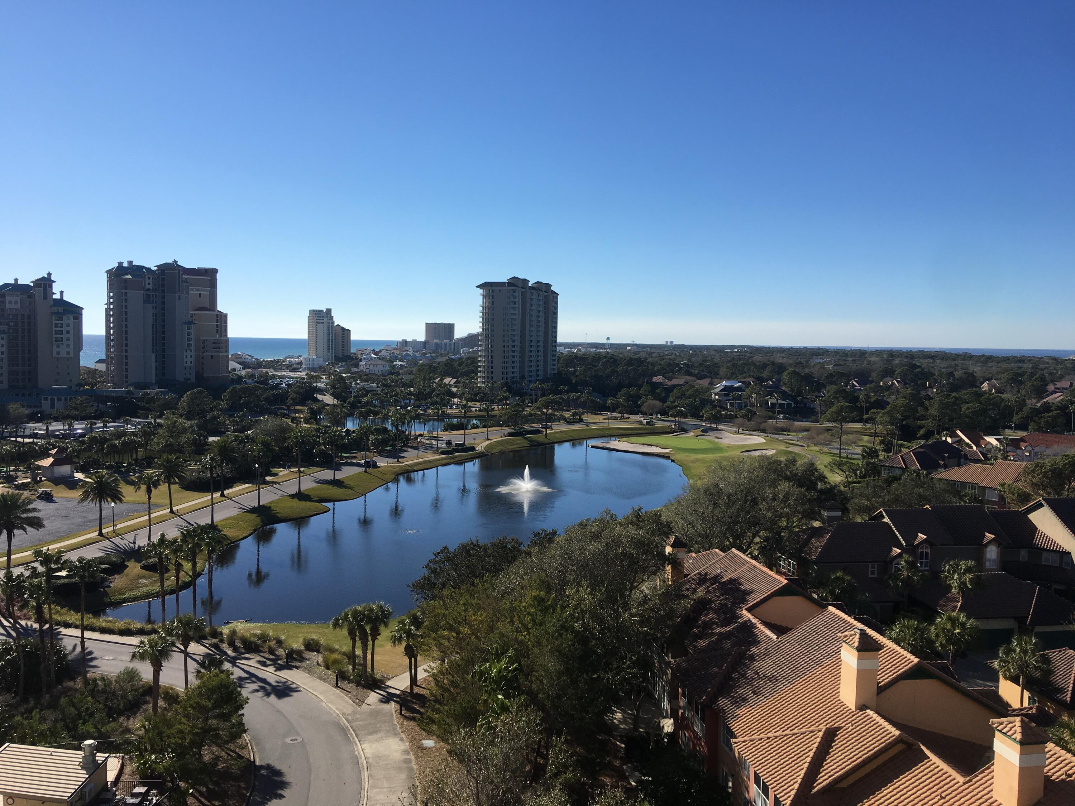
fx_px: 901
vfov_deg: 48.2
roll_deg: -1.0
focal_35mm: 29
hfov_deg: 61.7
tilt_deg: -1.7
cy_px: 403
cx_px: 538
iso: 25
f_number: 2.2
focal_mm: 4.15
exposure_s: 1/1876
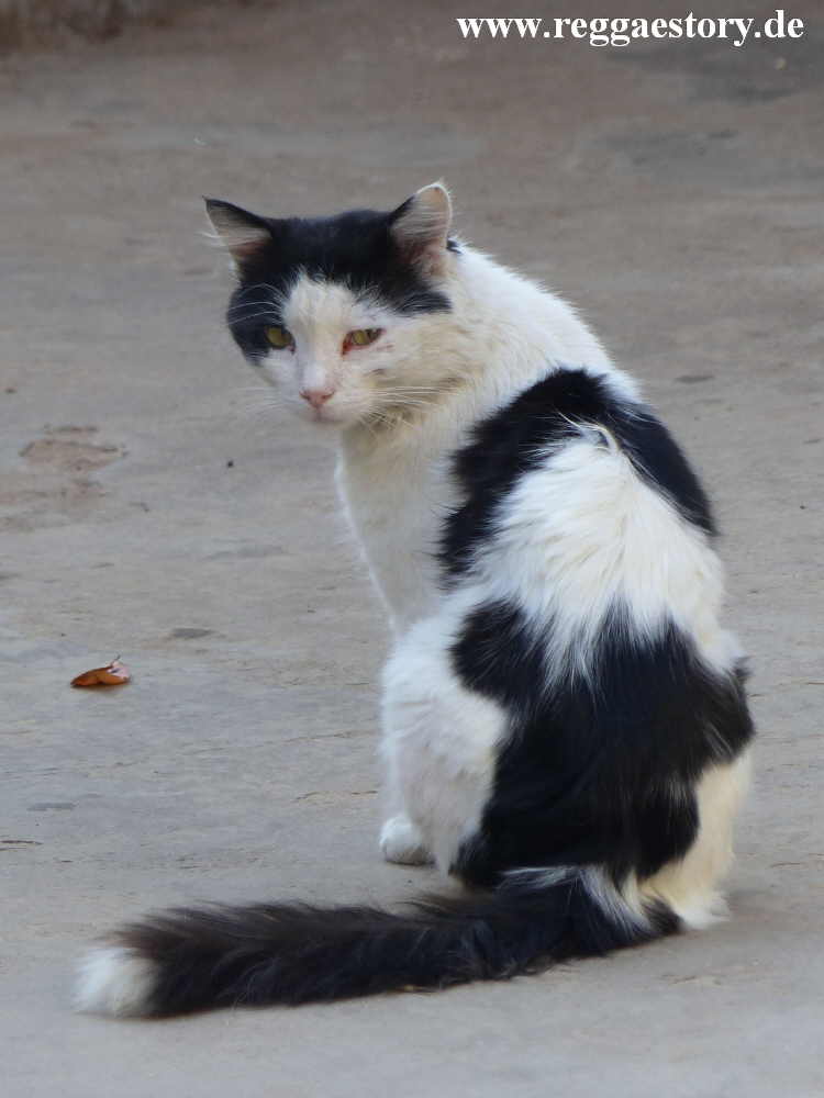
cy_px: 549
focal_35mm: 316
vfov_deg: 6.3
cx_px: 412
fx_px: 10029
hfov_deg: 4.7
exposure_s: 1/125
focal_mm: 56.9
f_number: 2.8
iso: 100
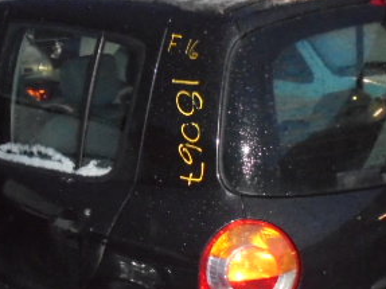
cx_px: 176
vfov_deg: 24.8
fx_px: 646
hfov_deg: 33.2
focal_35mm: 58
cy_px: 233
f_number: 3.5
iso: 800
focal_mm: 4.6
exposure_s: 1/30
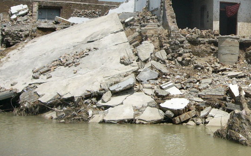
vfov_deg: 18.2
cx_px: 237
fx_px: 486
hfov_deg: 27.7
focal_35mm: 71
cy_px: 37
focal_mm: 5.8
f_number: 8
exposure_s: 1/320
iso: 100
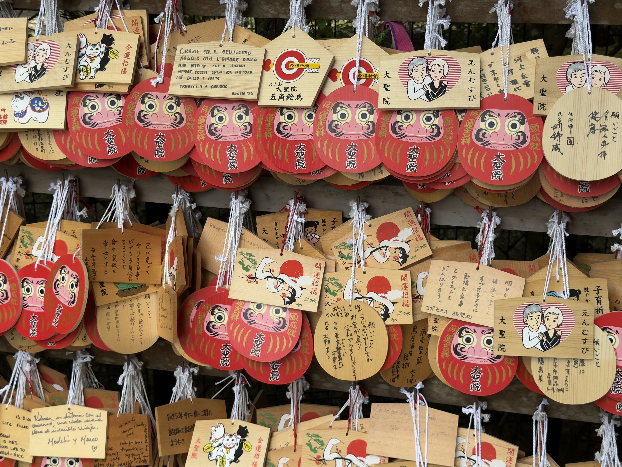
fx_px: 862
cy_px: 234
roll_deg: +0.1
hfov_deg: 39.7
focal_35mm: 48
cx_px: 311
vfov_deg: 30.3
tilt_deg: -15.7
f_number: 1.78
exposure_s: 1/356
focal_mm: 6.76
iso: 64
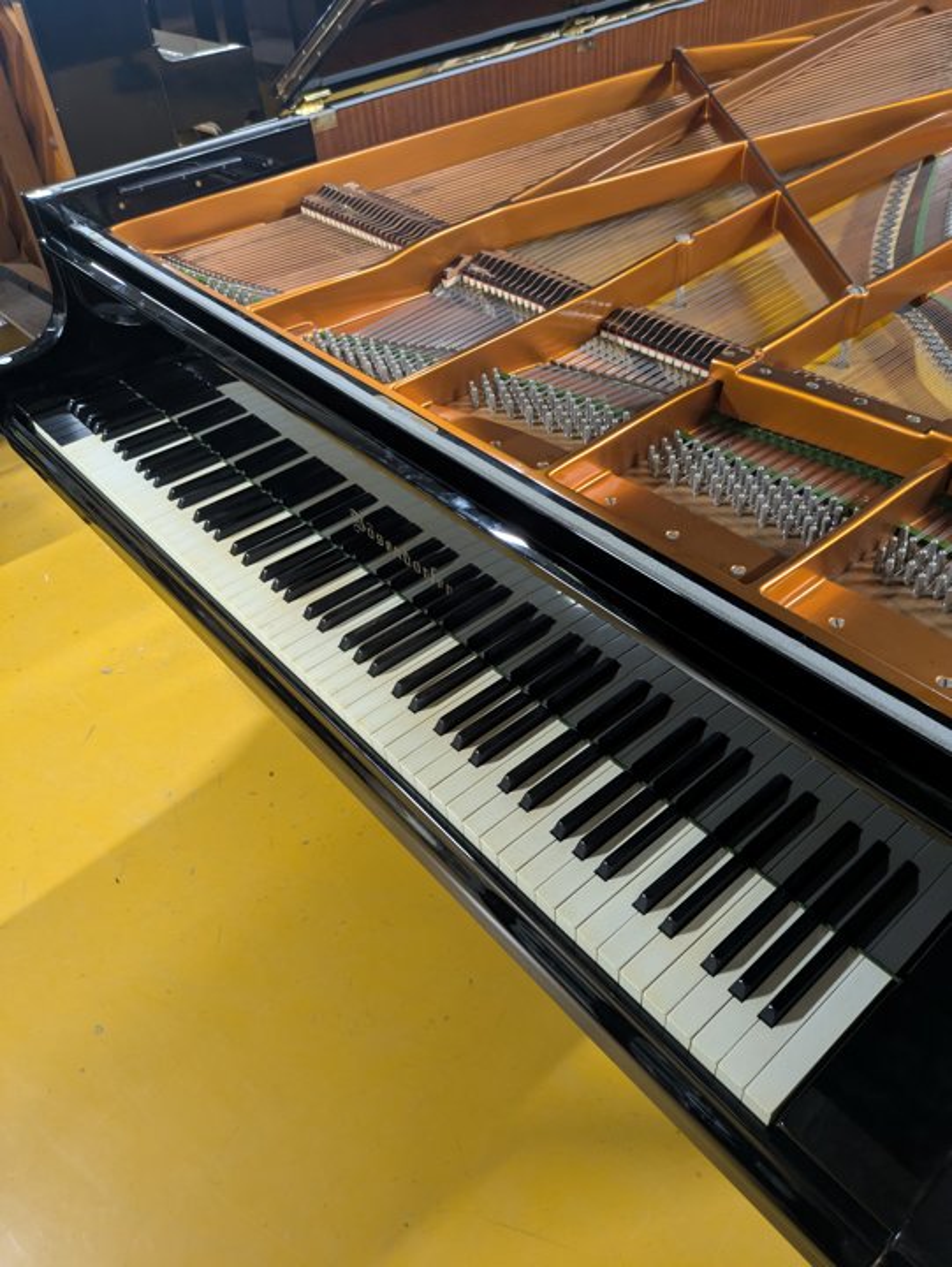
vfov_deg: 69.4
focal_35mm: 25
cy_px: 634
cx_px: 476
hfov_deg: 54.9
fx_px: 916
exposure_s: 1/25
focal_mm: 5.43
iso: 432
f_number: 1.89
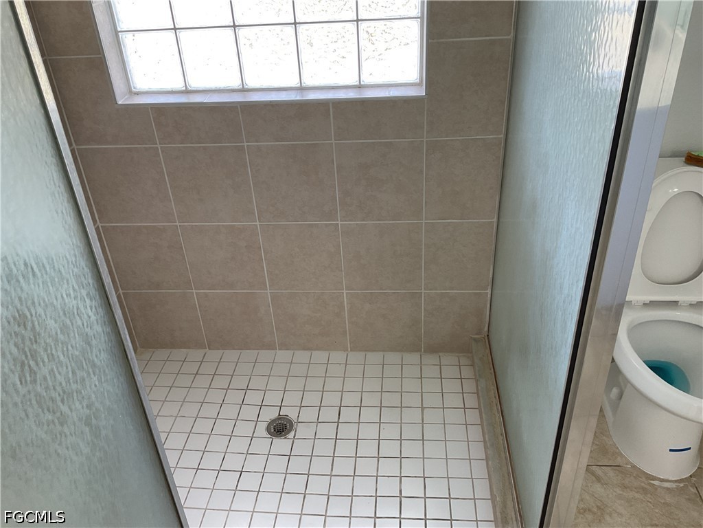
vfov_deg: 48.2
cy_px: 264
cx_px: 352
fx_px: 589
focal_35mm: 29
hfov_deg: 61.7
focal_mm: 3
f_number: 1.8
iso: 50
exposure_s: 1/120
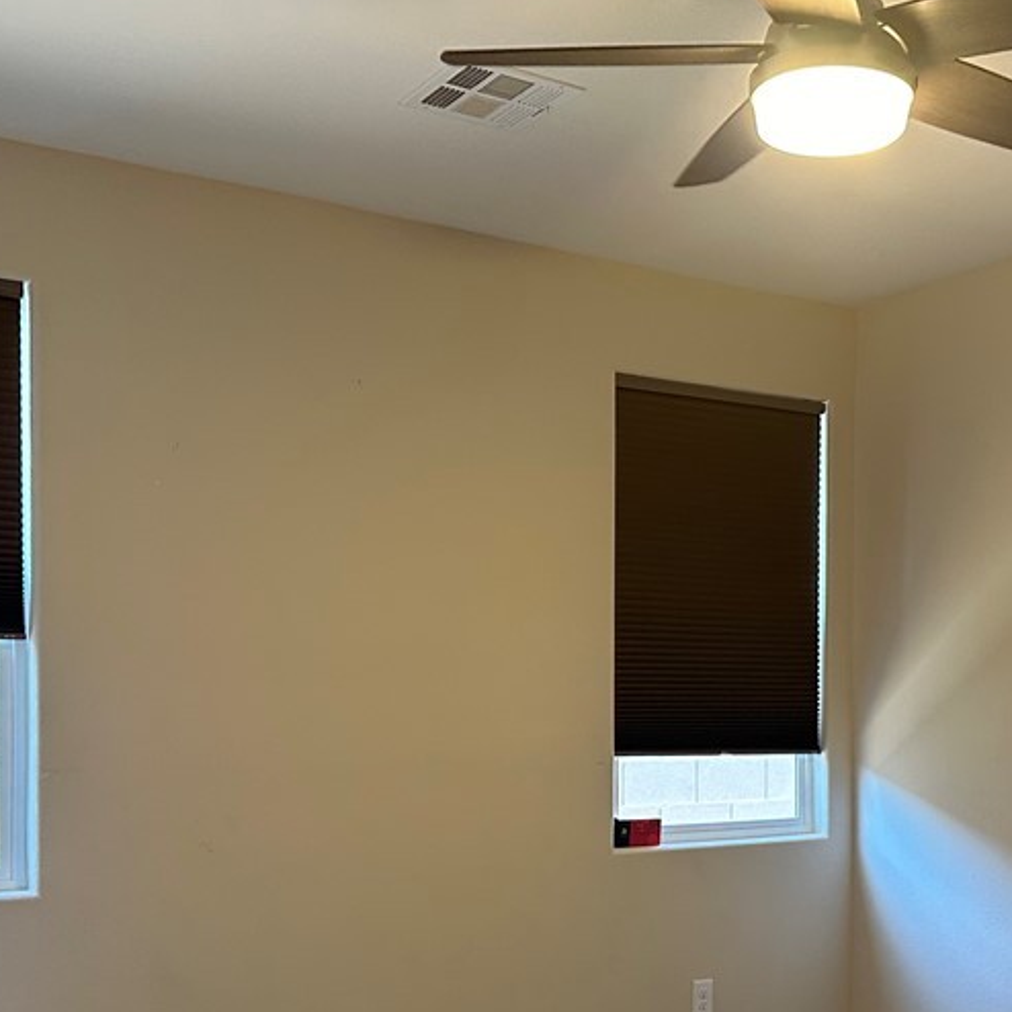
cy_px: 721
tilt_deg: -0.3
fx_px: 1455
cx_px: 625
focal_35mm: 44
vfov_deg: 37.7
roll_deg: +0.2
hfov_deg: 38.1
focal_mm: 6.86
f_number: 1.78
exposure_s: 1/60
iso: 250
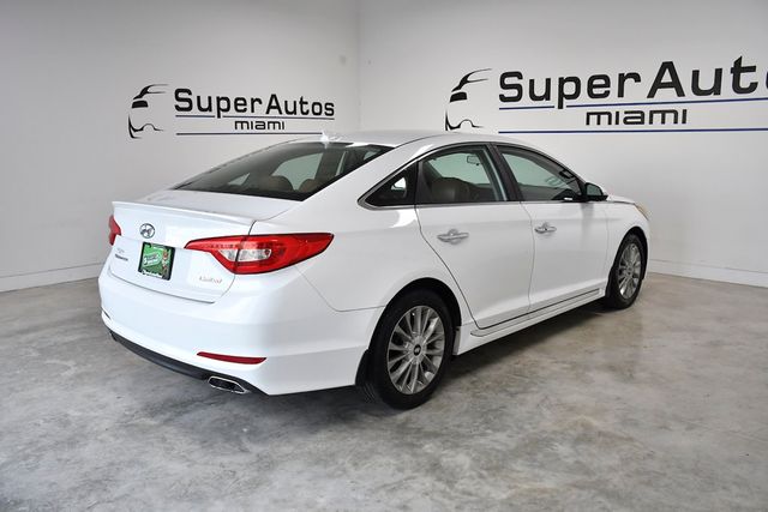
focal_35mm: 30
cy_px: 256
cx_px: 384
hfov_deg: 61.9
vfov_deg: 43.6
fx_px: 640
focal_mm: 20
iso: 1000
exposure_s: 1/800
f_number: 5
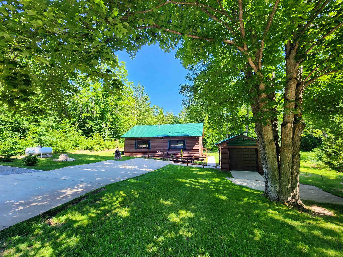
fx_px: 129
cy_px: 128
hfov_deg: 106.2
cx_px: 172
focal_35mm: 13
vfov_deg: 89.9
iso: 50
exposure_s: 1/283
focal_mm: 2.2
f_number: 2.2
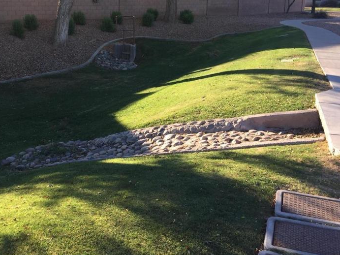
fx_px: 422
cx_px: 120
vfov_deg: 33.1
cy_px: 70
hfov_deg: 43.4
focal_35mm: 43
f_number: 2.2
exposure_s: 1/482
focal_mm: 4.15
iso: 32
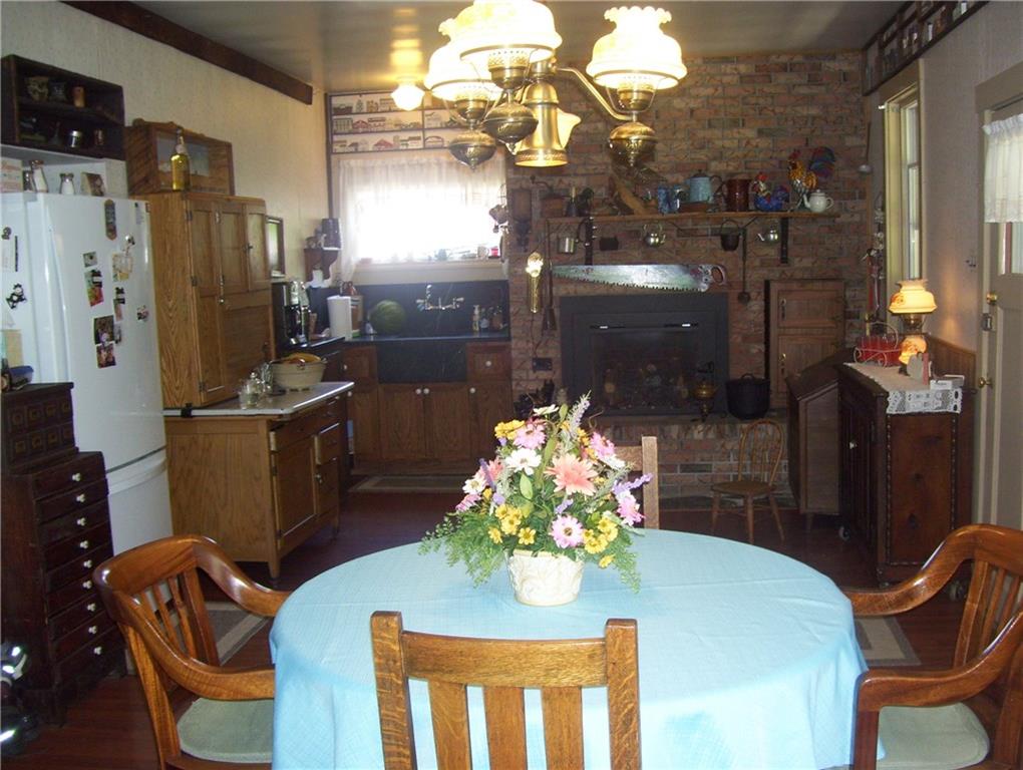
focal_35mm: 36
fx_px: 1065
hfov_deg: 51.3
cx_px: 512
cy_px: 385
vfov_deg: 39.7
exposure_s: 1/60
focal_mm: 6
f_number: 2.7
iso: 200
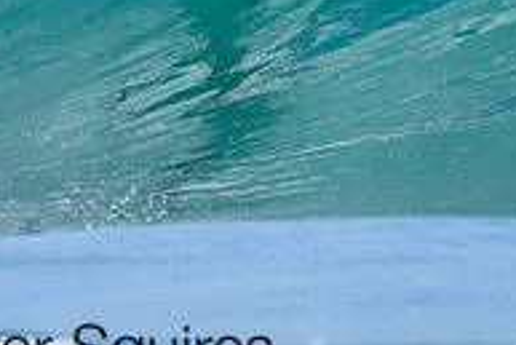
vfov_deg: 0.5
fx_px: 41554
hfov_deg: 0.7
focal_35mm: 2897
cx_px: 228
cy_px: 12
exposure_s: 1/2000
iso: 2200
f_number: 6.3
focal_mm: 800
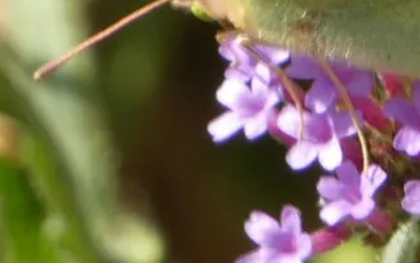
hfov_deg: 2.7
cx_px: 361
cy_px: 46
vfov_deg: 1.7
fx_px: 8874
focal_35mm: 775
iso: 100
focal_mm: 66.7
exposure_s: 1/80
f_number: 5.6
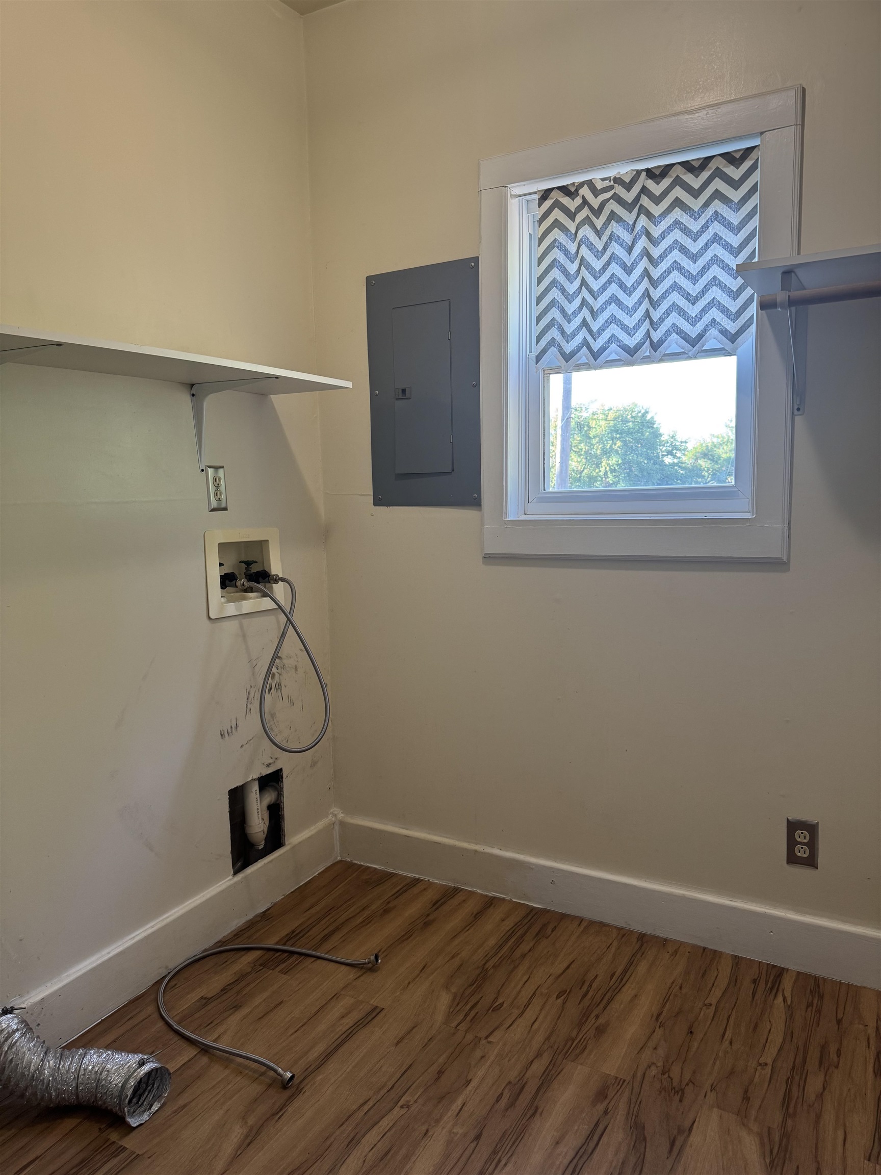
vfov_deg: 71.6
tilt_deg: -6.5
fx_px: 814
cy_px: 588
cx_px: 440
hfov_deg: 56.8
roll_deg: +1.6
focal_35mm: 24
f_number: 1.78
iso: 125
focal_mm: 6.76
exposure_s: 1/60
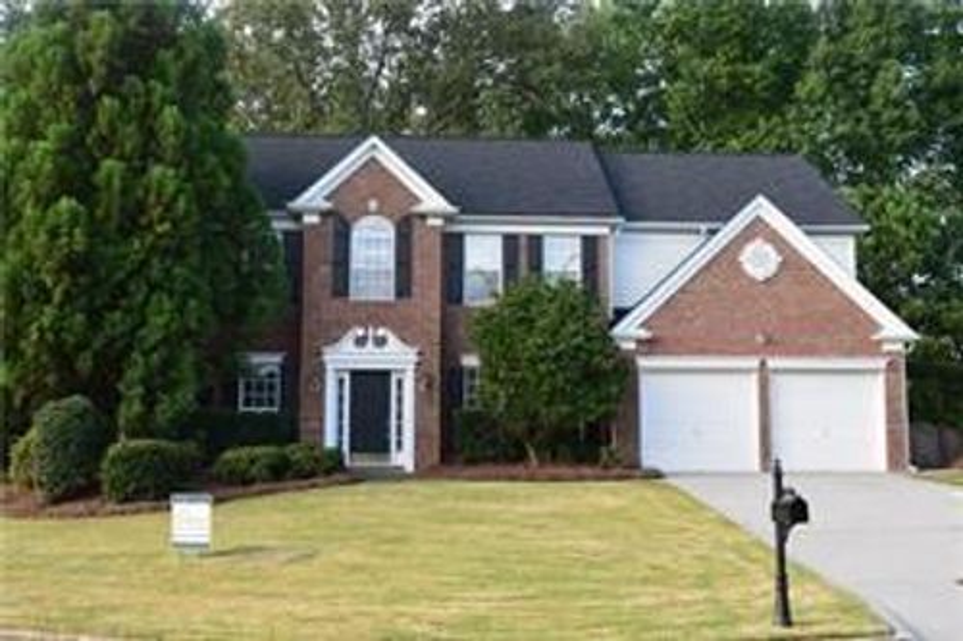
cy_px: 320
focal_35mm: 45
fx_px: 1203
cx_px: 482
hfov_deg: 43.6
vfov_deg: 29.8
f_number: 9
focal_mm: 30
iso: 400
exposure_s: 1/100
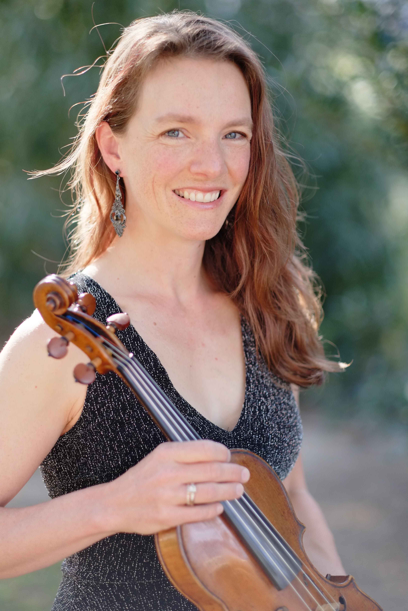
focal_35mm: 84
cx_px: 204
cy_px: 306
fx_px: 1428
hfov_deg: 16.3
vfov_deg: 24.2
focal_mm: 56
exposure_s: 1/1700
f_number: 1.6
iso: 800
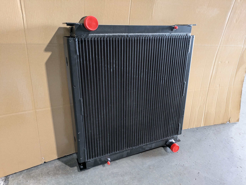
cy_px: 92
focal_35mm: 25
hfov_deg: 69.4
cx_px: 123
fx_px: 178
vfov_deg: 54.9
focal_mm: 5.43
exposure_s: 1/25
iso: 309
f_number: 1.89
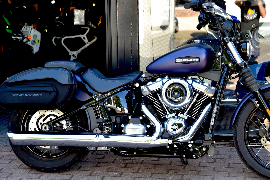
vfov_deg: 15.4
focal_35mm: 89
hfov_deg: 22.8
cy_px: 91
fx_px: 668
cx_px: 166
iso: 100
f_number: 3.5
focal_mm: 70
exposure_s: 1/60
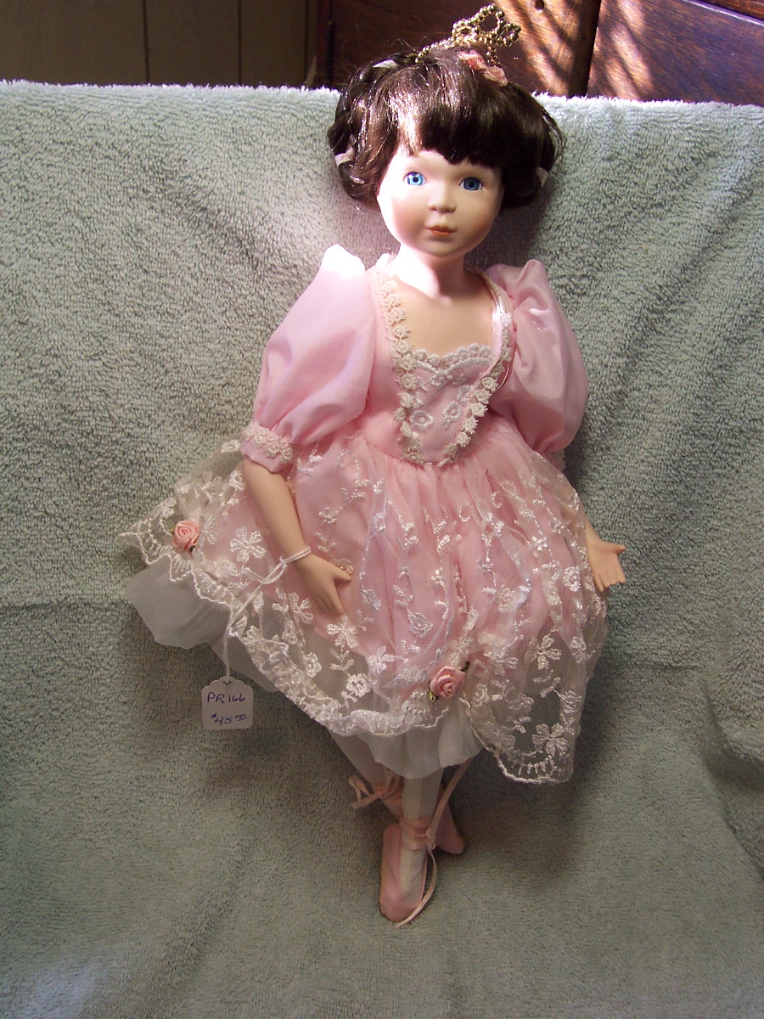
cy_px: 510
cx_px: 382
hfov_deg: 38.7
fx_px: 1089
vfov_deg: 50.1
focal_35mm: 37
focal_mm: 5.6
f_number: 2.8
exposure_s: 1/45
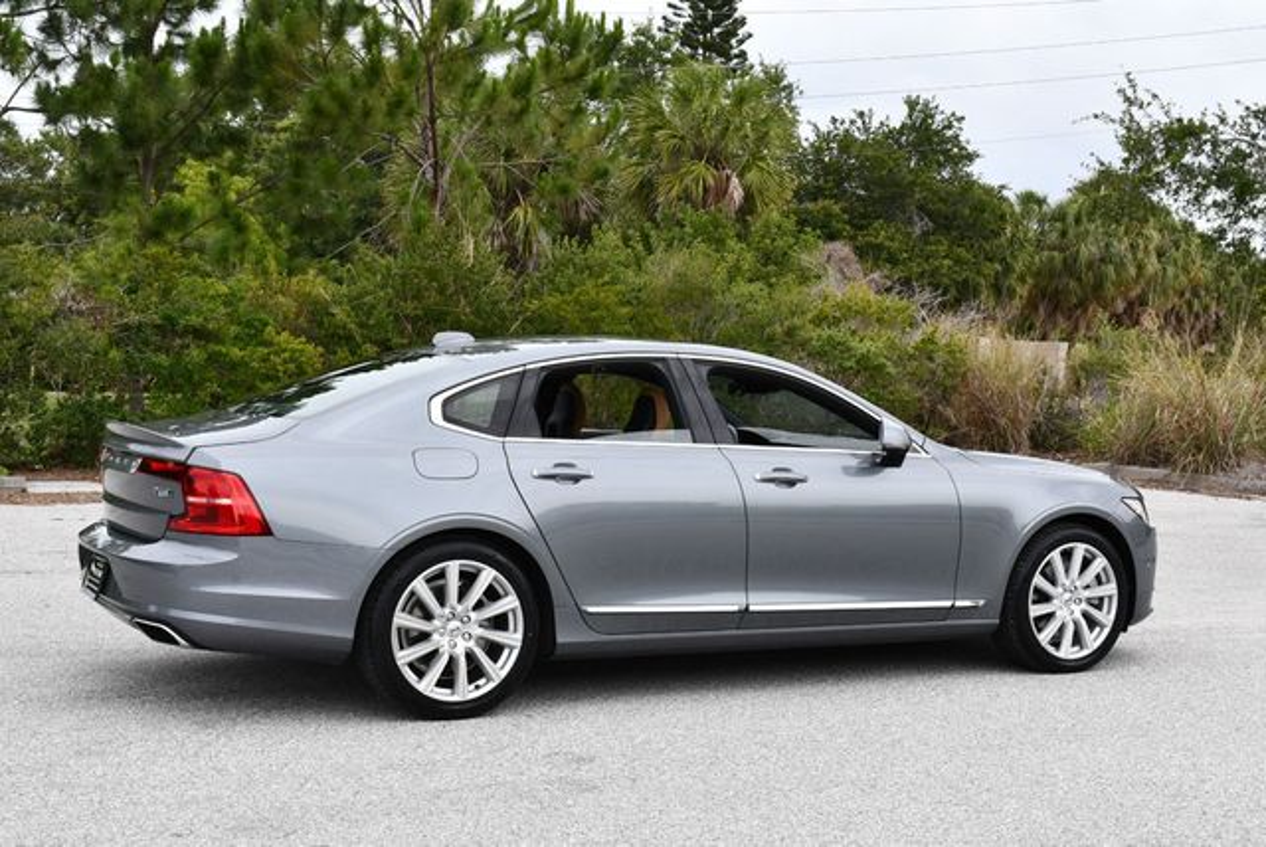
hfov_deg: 38.2
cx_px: 633
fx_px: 1830
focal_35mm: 52
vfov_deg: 26.0
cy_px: 424
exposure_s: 1/250
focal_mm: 26
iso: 180
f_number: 8
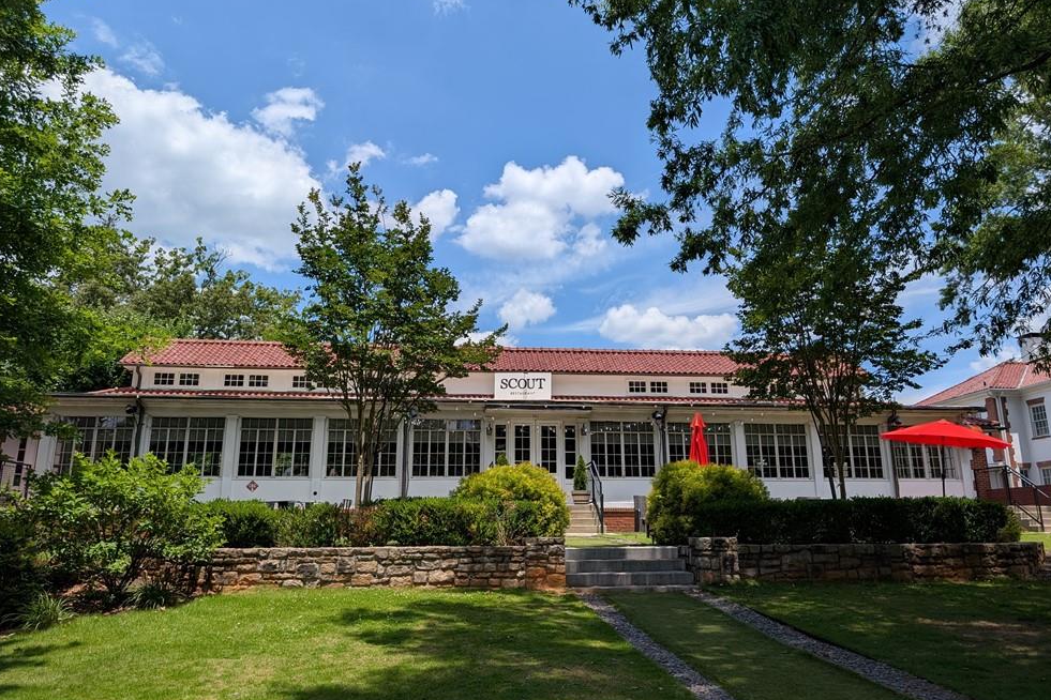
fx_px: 759
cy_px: 333
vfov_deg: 49.5
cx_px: 530
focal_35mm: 26
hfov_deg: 69.4
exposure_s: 1/1497
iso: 22
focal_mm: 6.9
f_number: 1.68
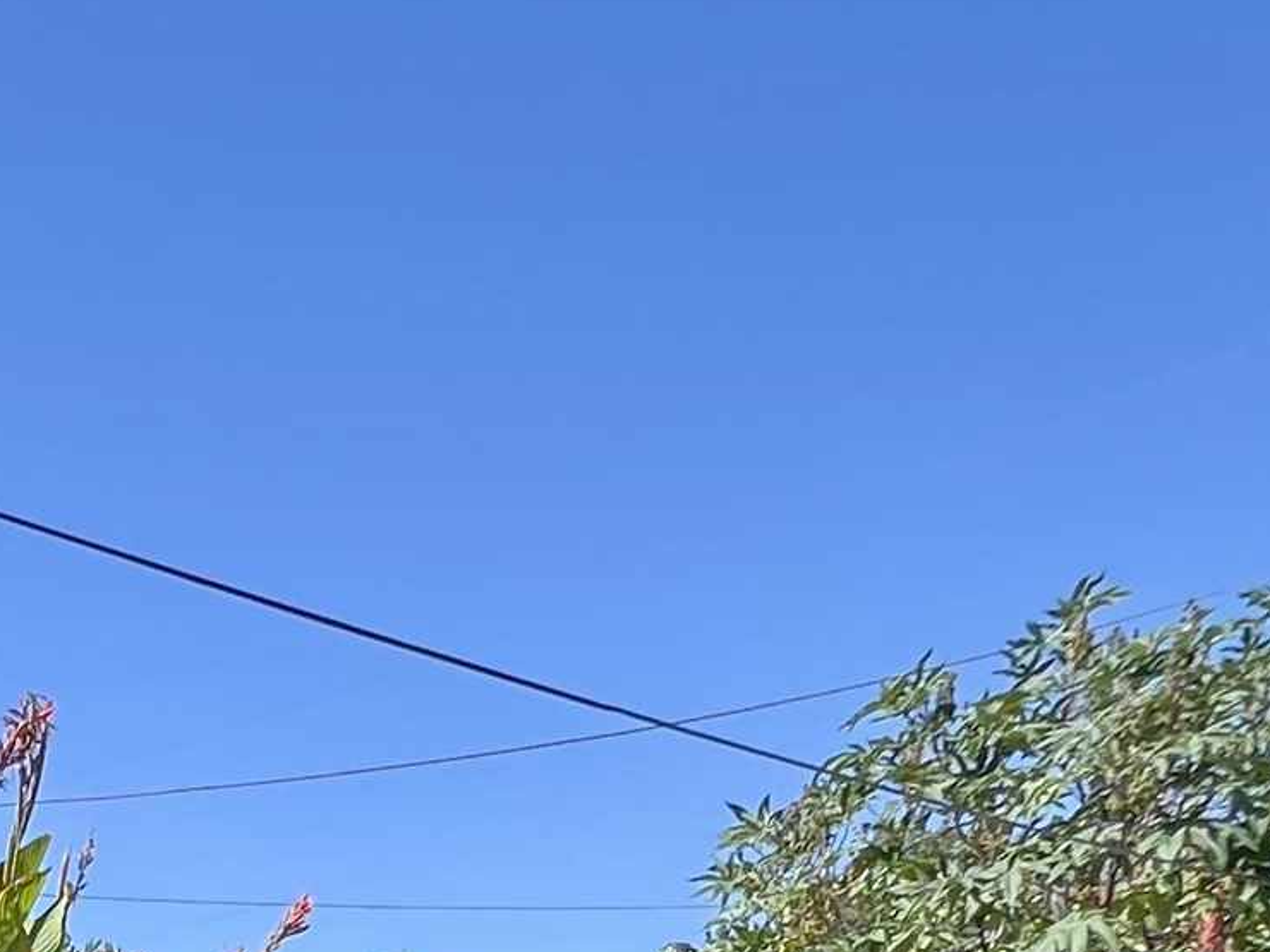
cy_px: 1470
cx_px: -38
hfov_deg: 32.3
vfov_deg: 21.9
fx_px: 1981
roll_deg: -0.6
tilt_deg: -3.9
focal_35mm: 54
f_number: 1.8
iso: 32
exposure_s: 1/633
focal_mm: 1.57
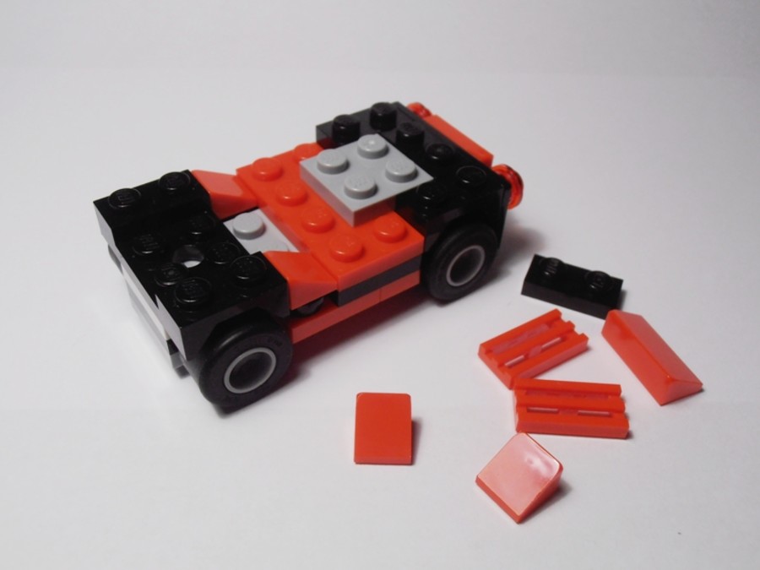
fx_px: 812
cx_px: 380
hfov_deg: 50.1
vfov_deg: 38.7
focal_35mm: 37
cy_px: 285
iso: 80
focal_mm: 6.61
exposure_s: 1/80
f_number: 3.9
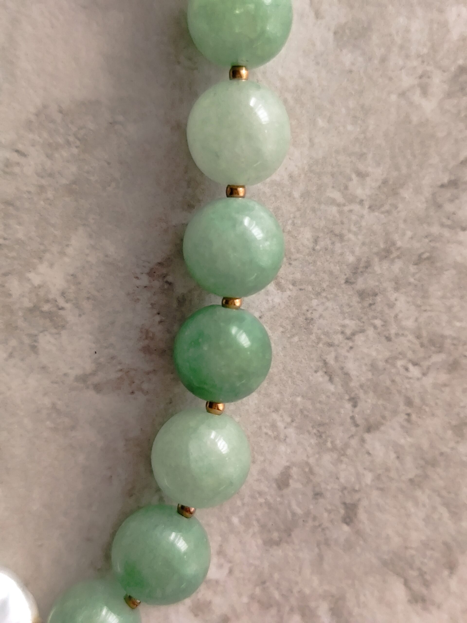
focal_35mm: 46
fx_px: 827
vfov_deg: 41.2
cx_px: 234
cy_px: 312
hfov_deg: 31.5
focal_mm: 6.19
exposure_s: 1/25
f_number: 1.65
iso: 640
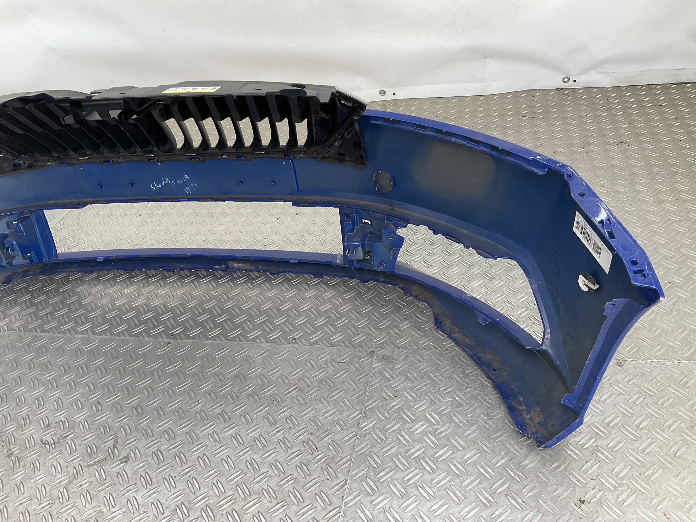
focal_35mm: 29
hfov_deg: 61.7
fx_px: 583
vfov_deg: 48.2
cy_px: 261
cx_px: 348
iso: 25
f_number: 1.8
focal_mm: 3
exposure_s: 1/100
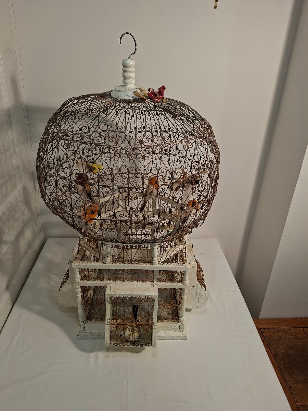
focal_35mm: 23
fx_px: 273
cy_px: 206
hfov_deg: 58.9
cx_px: 154
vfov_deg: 73.9
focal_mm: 5.54
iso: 80
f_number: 1.8
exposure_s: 1/100
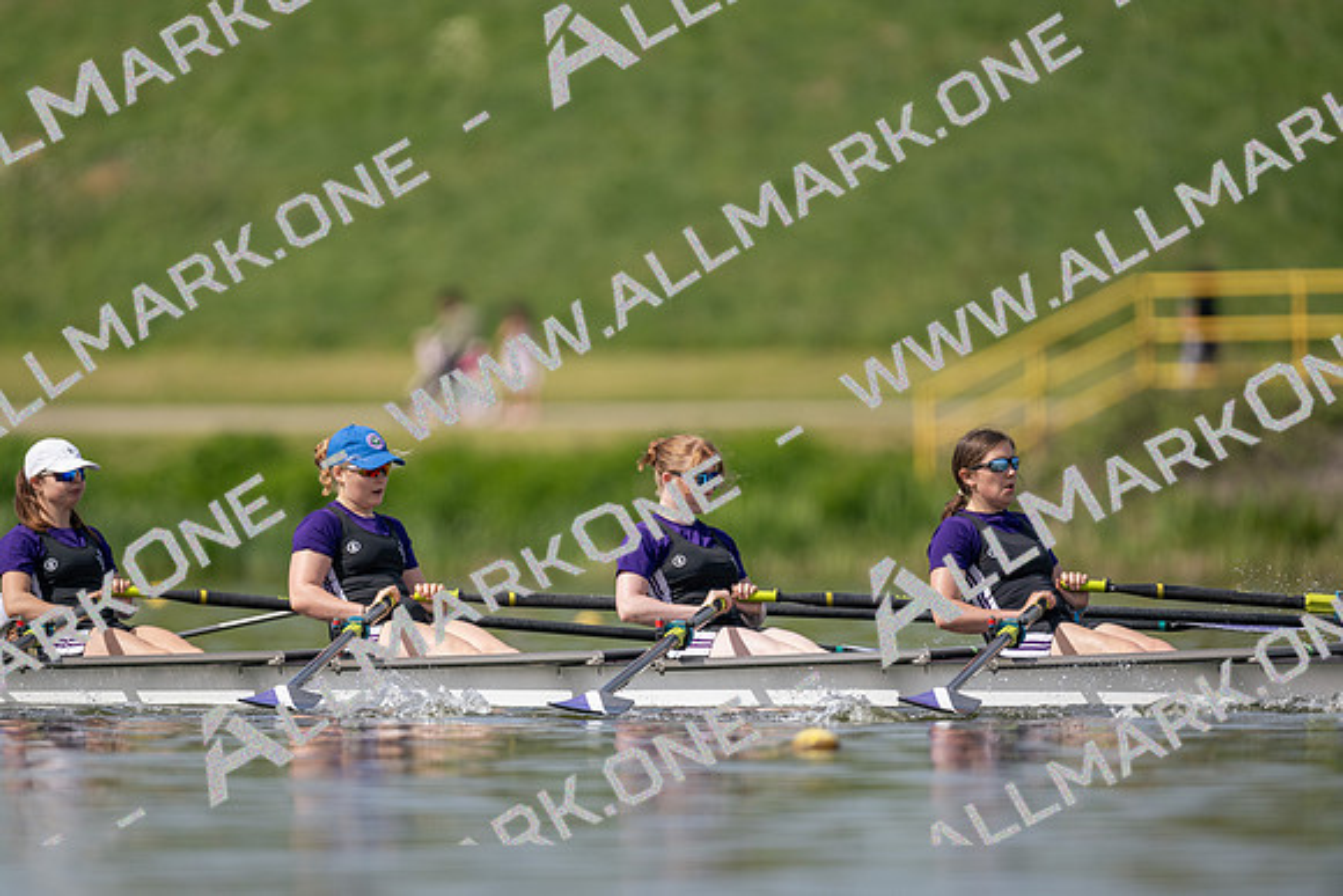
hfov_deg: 3.4
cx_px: 672
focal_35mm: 600
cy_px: 448
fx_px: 22388
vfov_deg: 2.3
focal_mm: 600
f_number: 4
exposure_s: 1/2500
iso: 250
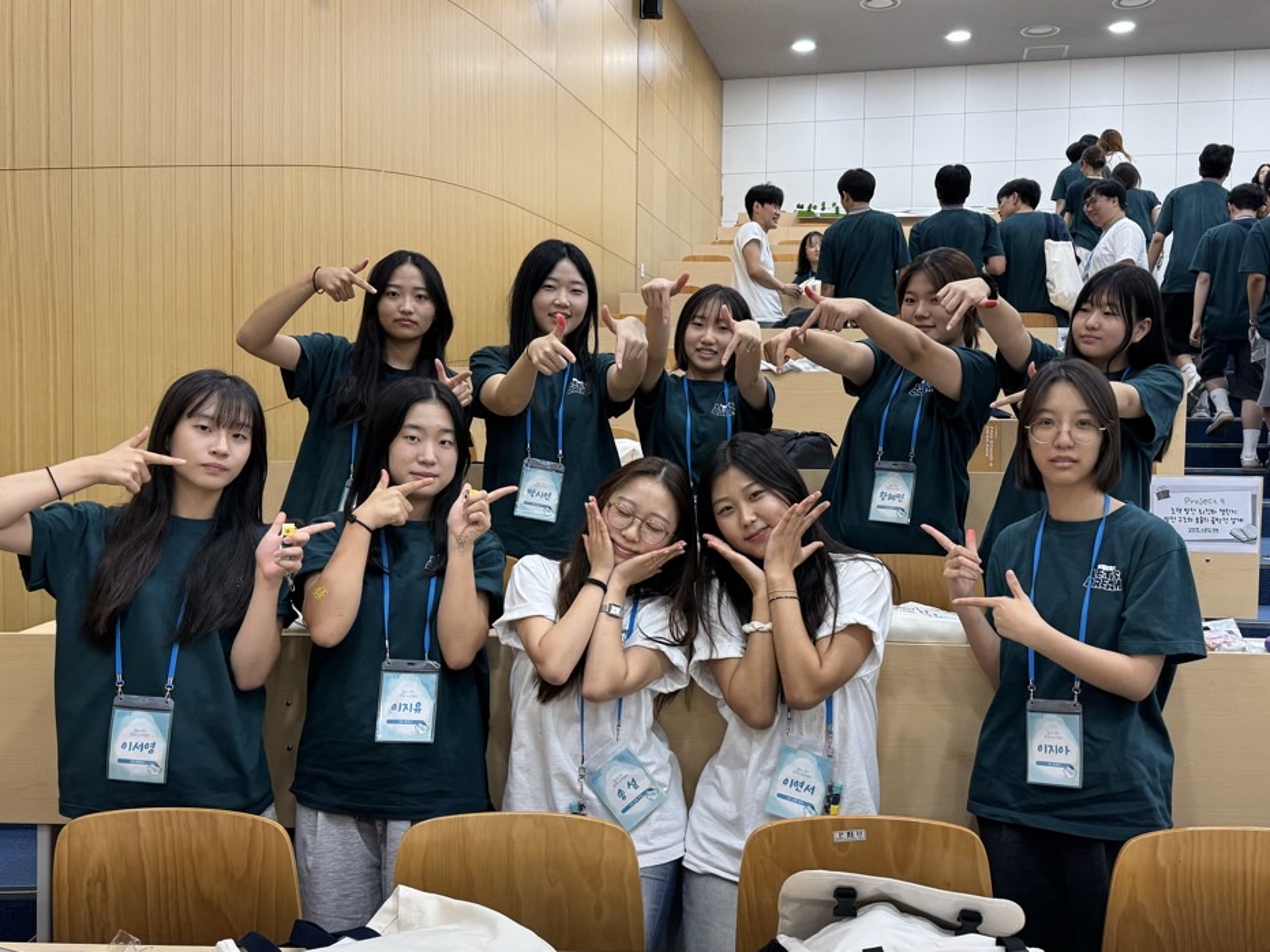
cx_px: 662
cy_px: 472
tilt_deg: -2.7
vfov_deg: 42.9
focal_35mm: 33
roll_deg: +0.2
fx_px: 1211
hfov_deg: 55.3
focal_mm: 6.76
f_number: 1.78
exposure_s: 1/120
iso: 200
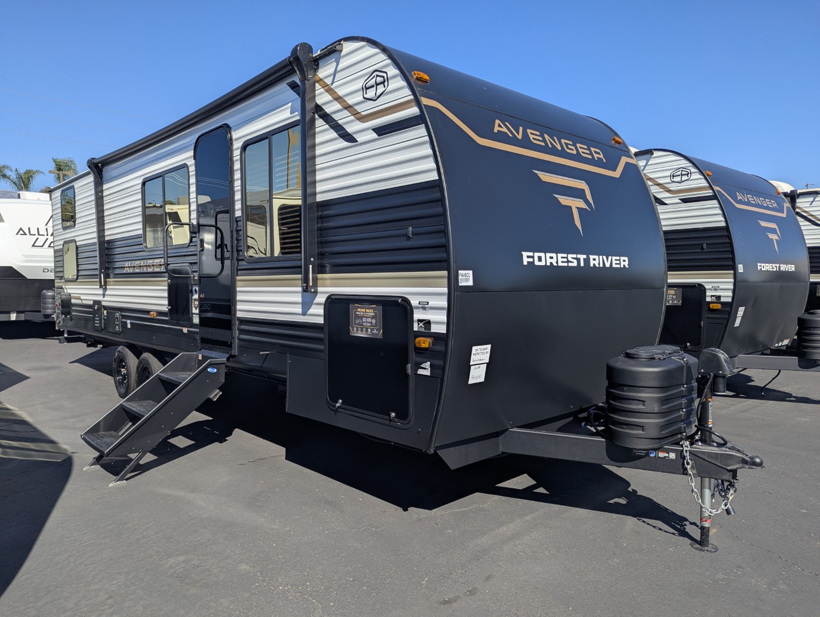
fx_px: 569
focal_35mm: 24
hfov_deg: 71.5
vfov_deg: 56.9
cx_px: 410
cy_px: 308
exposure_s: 1/2833
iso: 44
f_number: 1.85
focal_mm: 6.81
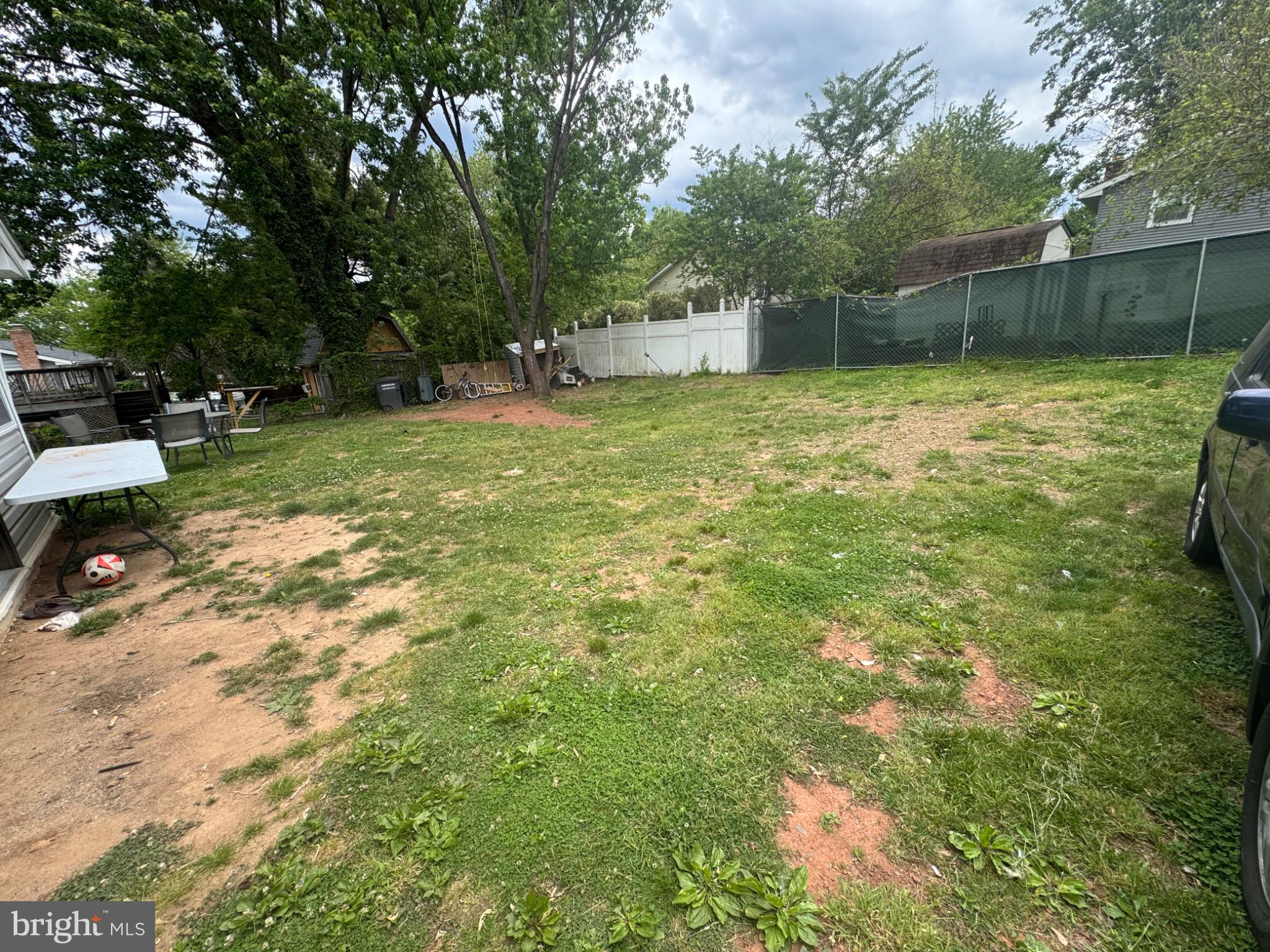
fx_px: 514
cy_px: 476
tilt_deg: -16.9
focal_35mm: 14
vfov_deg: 85.7
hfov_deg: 102.1
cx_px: 635
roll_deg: +3.7
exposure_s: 1/448
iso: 40
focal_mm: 2.22
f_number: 2.2
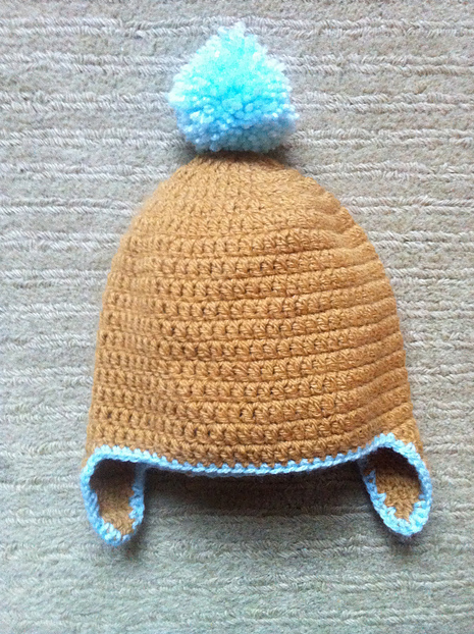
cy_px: 309
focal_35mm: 36
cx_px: 240
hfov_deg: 39.6
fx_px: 659
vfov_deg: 51.4
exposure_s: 1/15
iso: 500
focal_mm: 3.85
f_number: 2.8
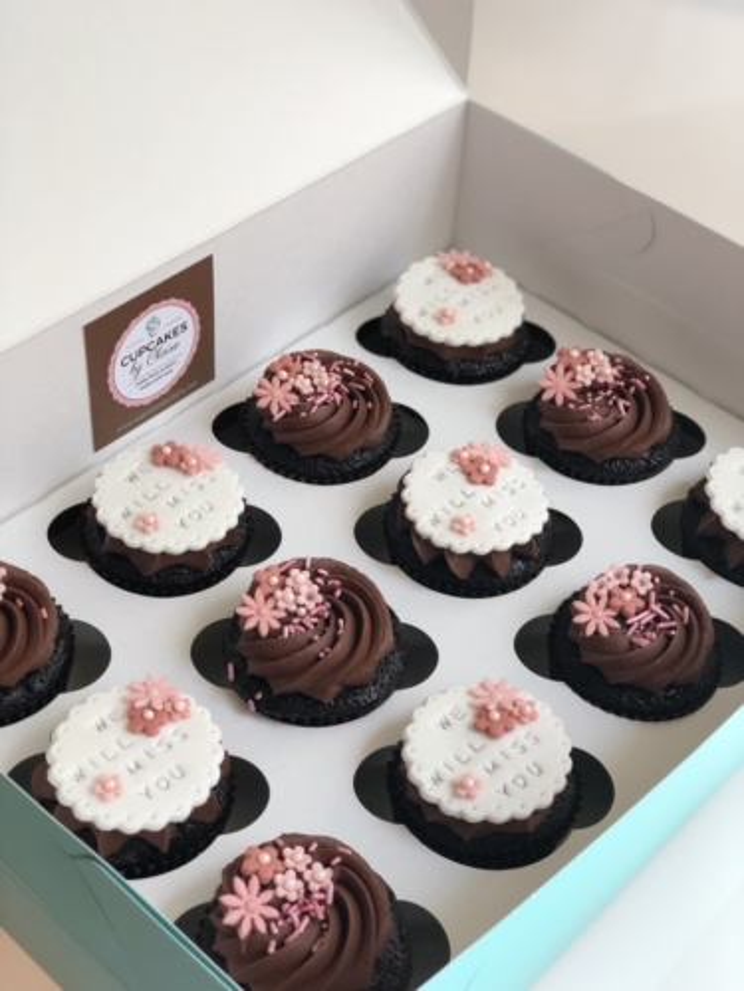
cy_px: 496
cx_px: 372
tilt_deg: -46.2
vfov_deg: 33.8
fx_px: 1633
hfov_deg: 25.7
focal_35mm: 57
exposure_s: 1/30
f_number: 2.8
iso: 25
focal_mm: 6.6
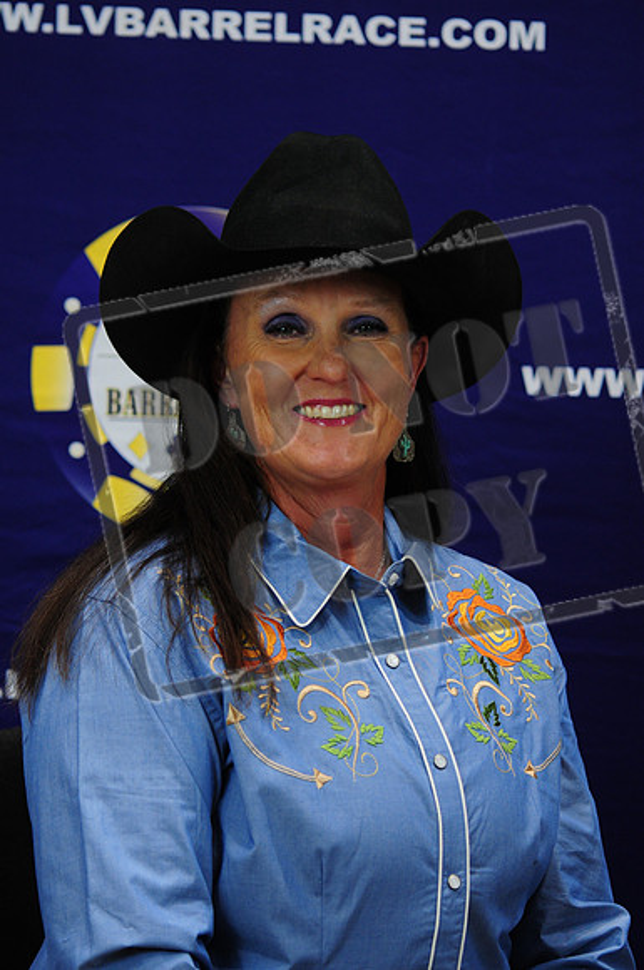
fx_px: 3310
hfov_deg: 11.1
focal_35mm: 123
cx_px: 322
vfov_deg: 16.7
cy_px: 485
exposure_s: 1/125
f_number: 4
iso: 640
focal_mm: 82
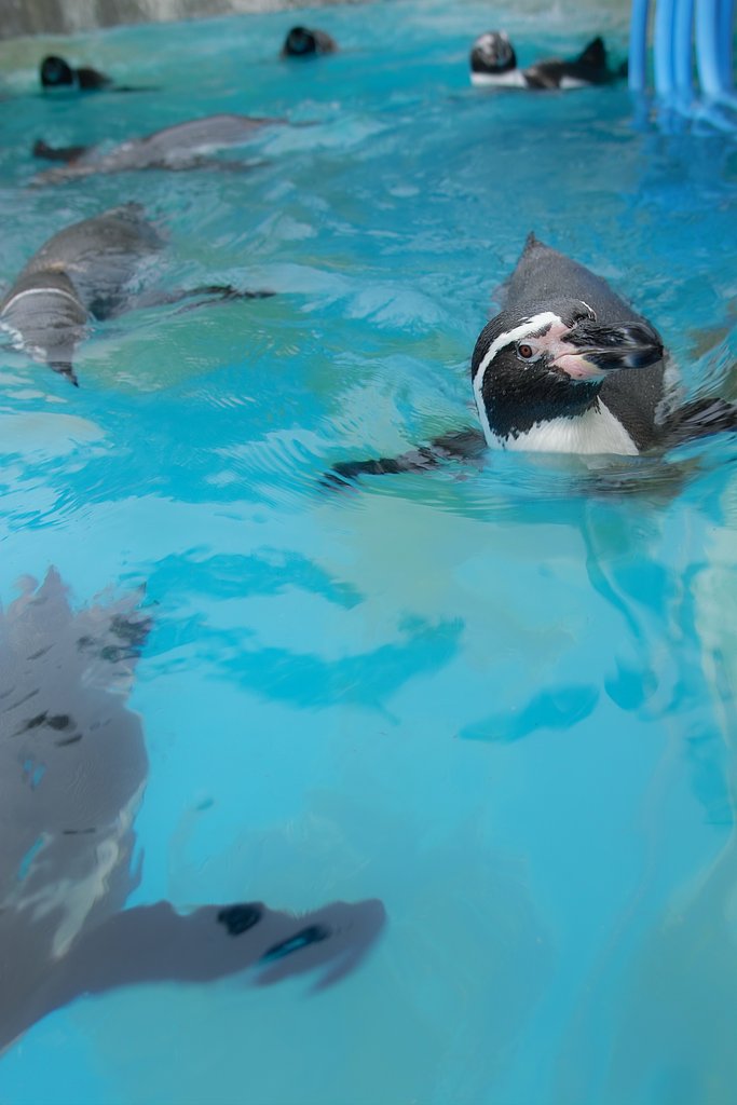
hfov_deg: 38.9
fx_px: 1044
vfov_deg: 55.8
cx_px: 368
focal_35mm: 34
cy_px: 552
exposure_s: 1/60
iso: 100
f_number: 4
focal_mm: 20
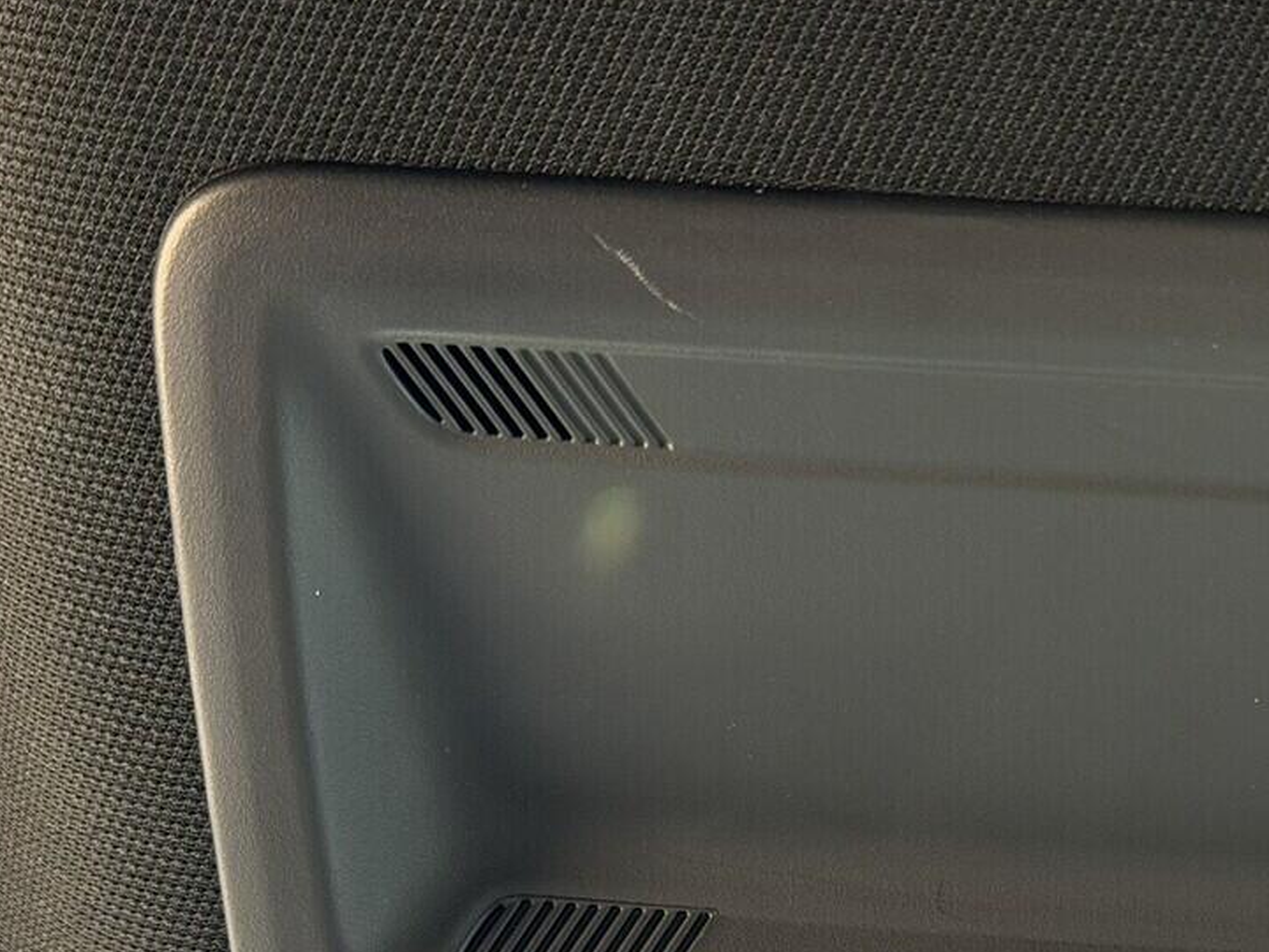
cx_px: 1170
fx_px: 3519
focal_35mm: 96
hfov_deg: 20.0
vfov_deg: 15.2
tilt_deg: +48.6
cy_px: 931
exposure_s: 1/90
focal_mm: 6.76
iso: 160
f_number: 1.78
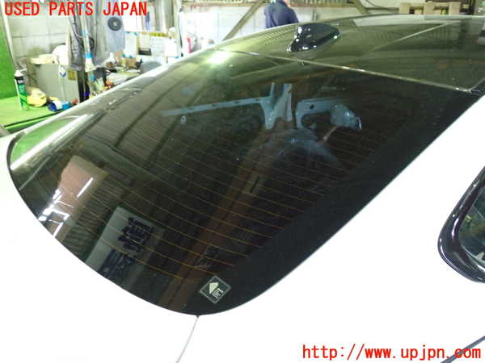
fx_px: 420
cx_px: 242
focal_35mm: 30
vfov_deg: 46.8
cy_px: 182
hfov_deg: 60.0
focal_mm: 5.4
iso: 640
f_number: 2.3
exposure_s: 1/30
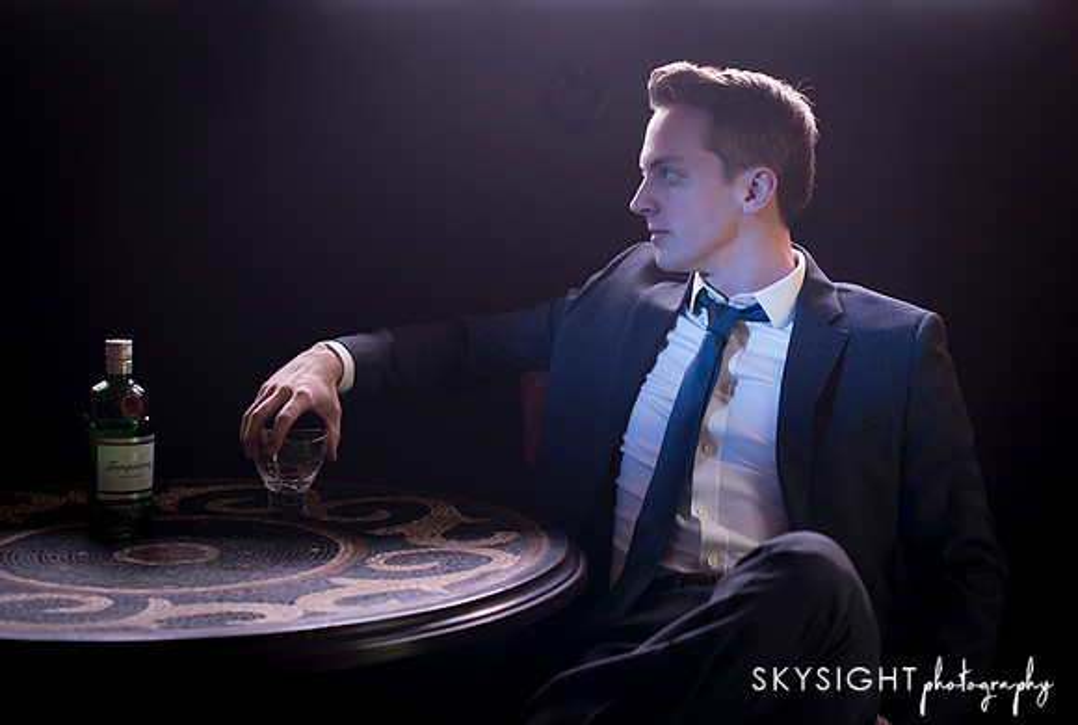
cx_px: 633
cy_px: 316
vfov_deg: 22.9
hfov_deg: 33.4
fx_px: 1791
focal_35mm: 60
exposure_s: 1/200
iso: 640
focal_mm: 50
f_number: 3.2
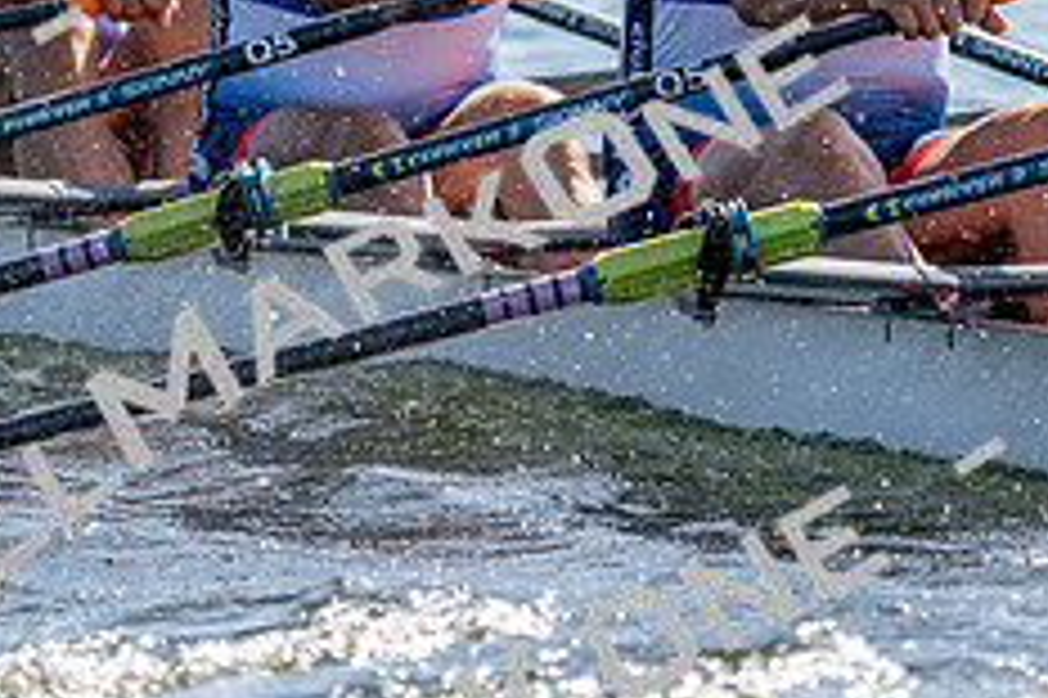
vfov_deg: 2.1
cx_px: 715
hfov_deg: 3.2
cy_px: 2
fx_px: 18908
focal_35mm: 650
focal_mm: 261
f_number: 5.6
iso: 320
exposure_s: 1/2000
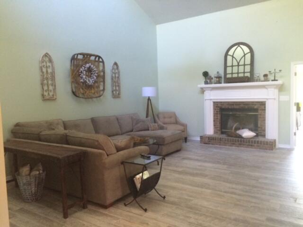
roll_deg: +1.9
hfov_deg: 61.7
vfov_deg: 48.2
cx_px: 152
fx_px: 254
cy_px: 114
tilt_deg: -4.3
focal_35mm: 29
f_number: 2.2
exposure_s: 1/20
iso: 320
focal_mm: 4.15
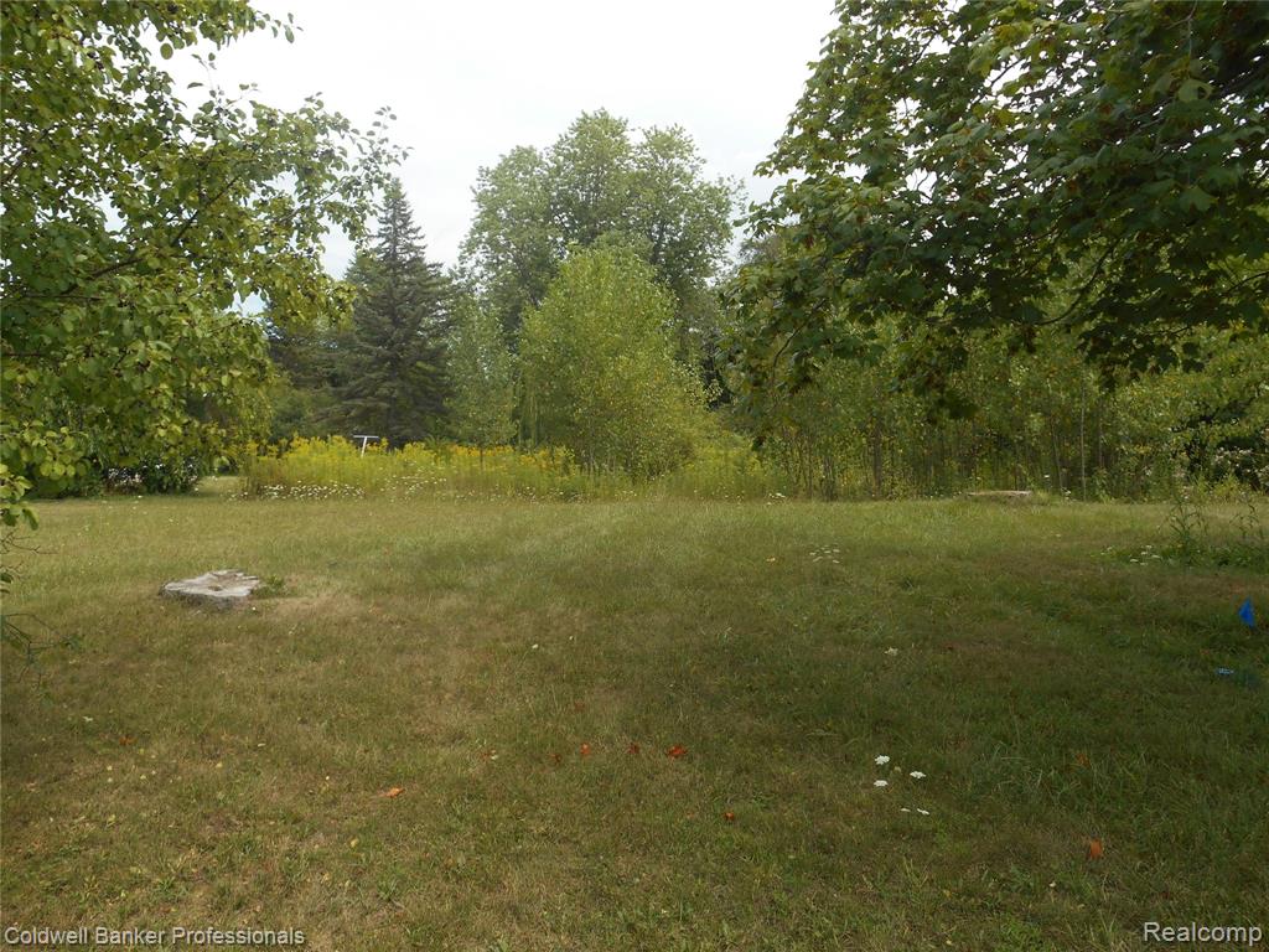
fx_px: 953
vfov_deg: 53.1
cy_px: 476
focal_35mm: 26
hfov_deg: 67.3
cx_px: 634
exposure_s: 1/500
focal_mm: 4.7
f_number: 3.4
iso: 80
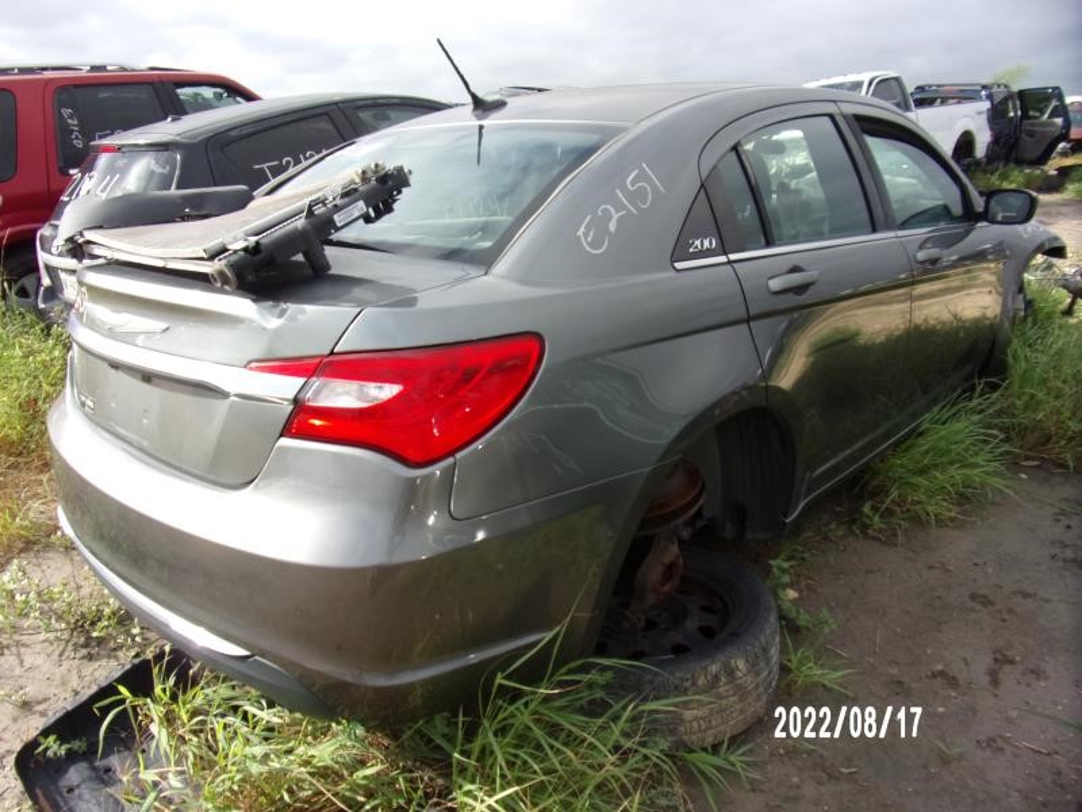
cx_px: 541
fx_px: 750
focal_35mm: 24
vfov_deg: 56.8
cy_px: 406
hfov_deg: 71.6
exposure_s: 1/550
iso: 80
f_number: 3.3
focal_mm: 4.3
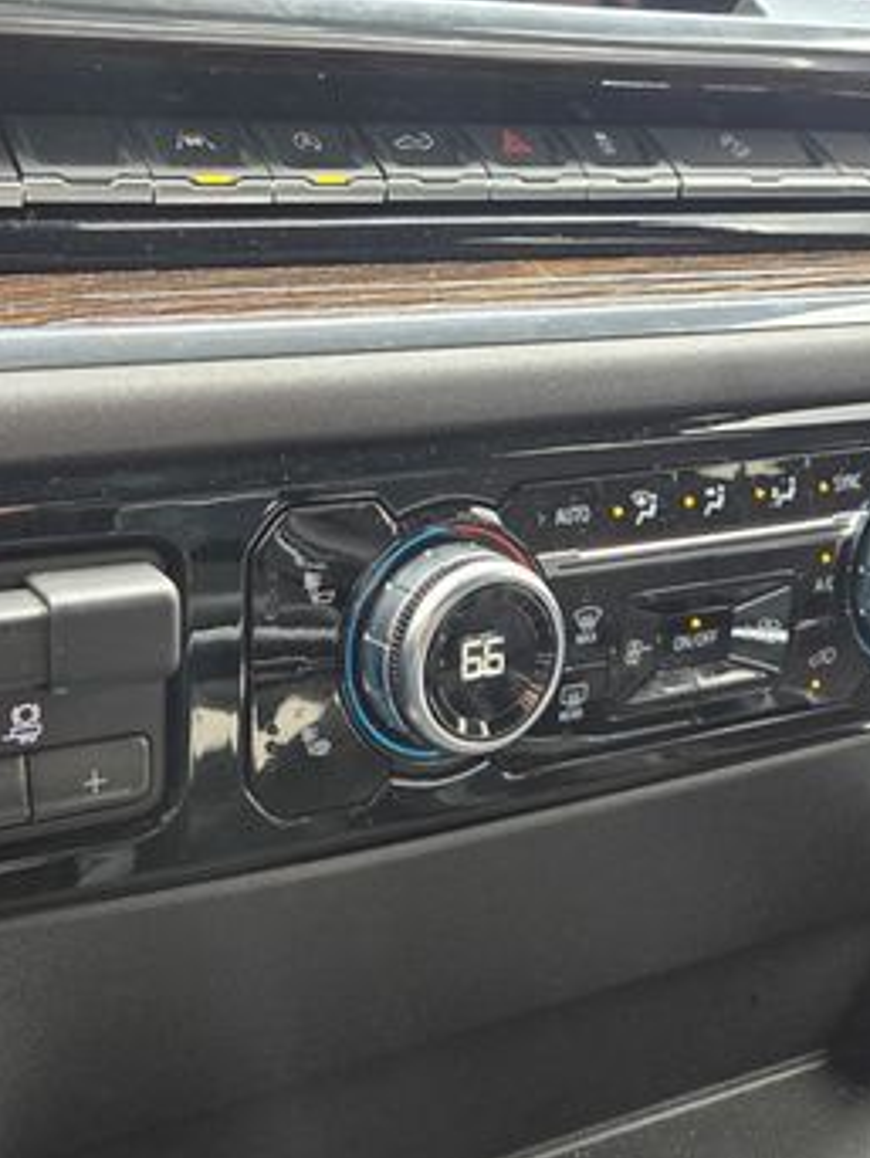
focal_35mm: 43
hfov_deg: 32.9
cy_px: 454
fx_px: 1439
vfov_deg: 43.6
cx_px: 210
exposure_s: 1/100
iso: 160
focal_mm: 5.4
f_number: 1.8
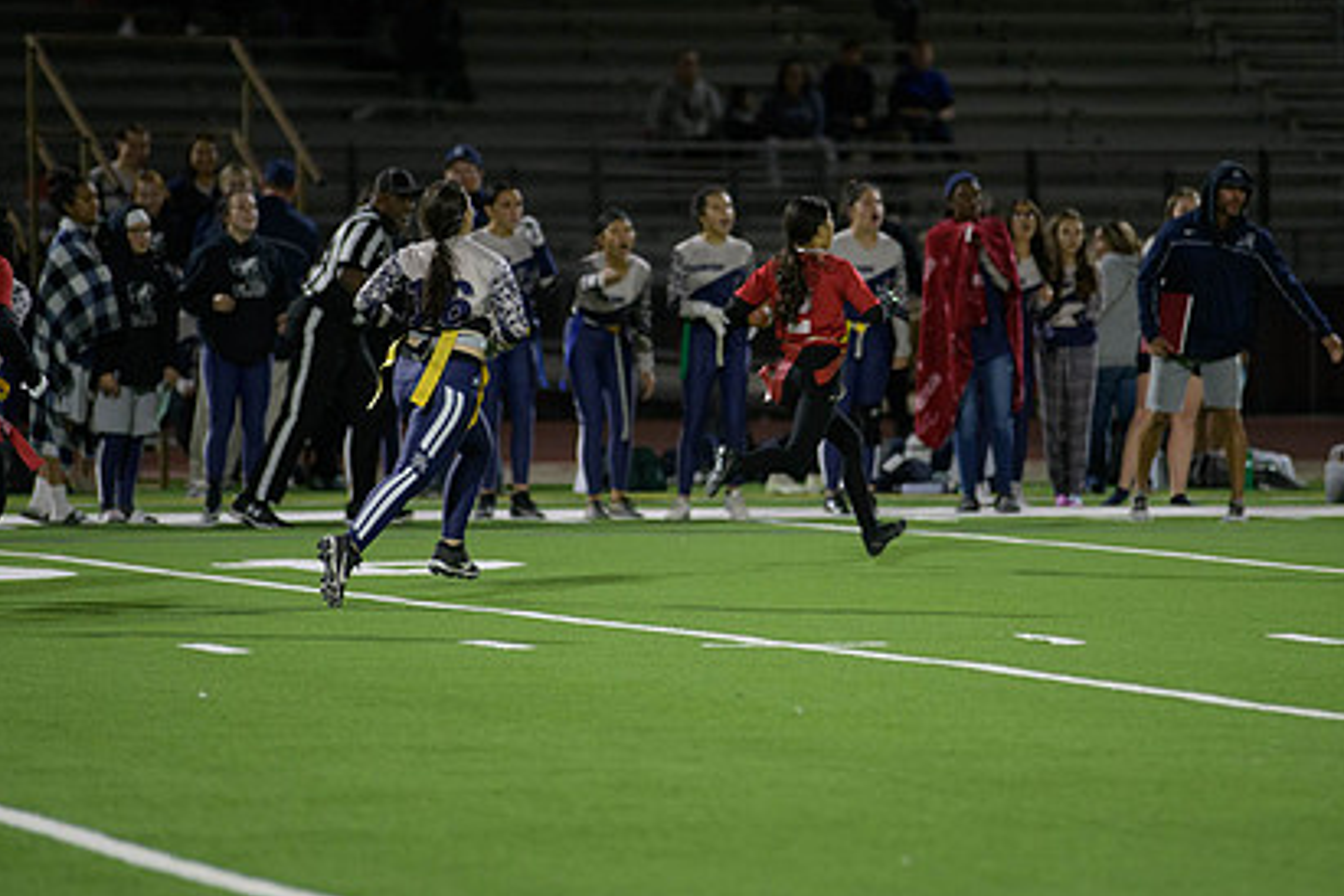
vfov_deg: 4.9
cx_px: 752
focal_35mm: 282
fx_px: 10527
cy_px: 332
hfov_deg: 7.3
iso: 2500
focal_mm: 200
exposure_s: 1/640
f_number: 2.8
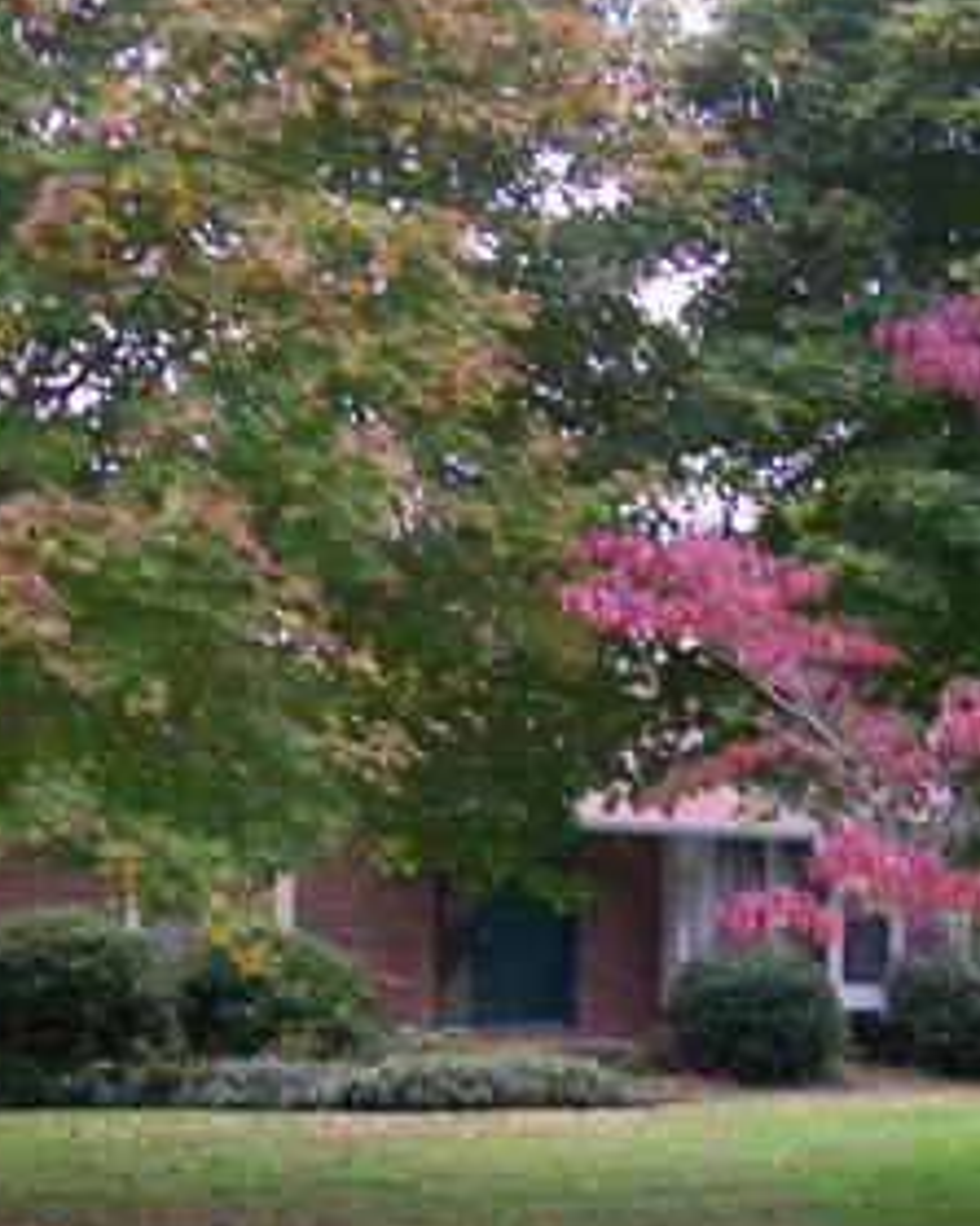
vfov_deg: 27.8
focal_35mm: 68
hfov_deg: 22.5
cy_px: 787
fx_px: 2467
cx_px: 492
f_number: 2.8
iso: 160
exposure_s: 1/60
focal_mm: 6.3
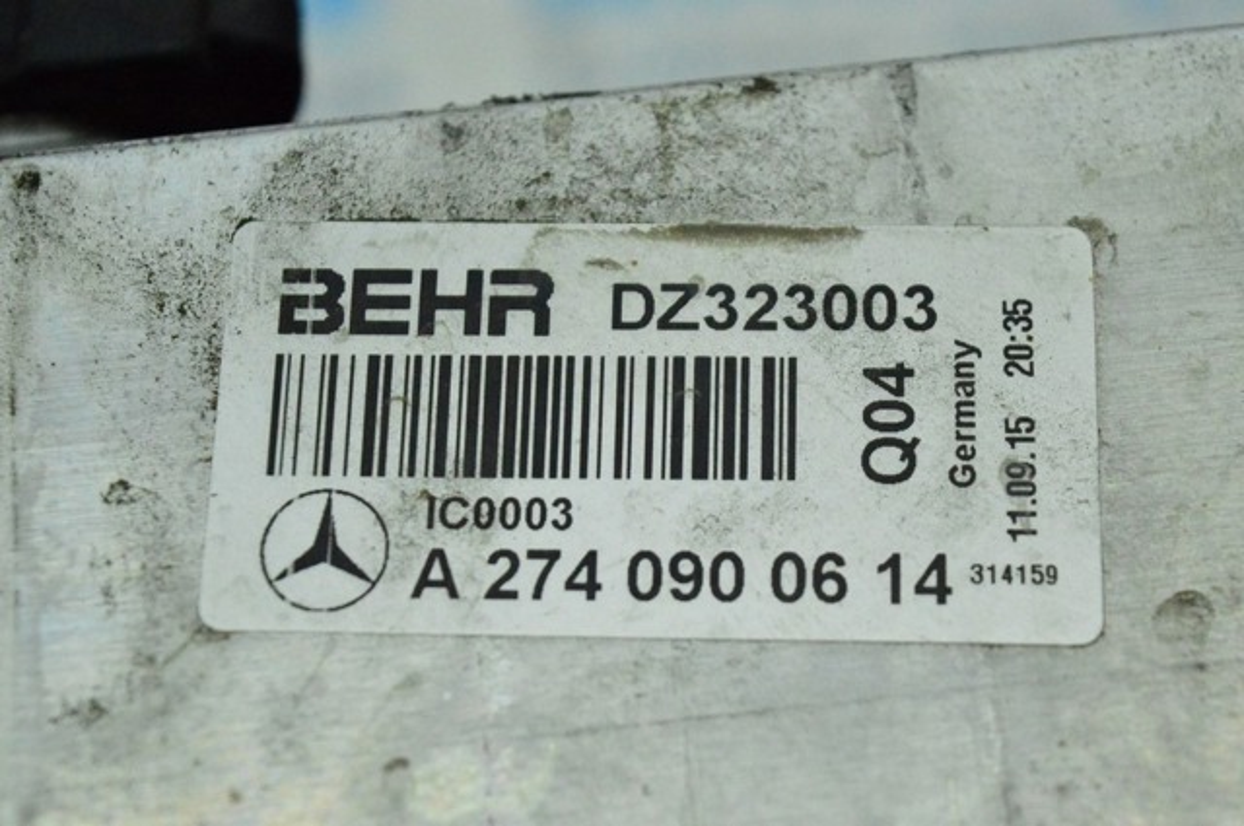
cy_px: 413
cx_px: 622
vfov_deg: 16.5
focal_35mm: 82
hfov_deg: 24.6
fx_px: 2847
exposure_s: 1/800
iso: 6400
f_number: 5.6
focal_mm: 55
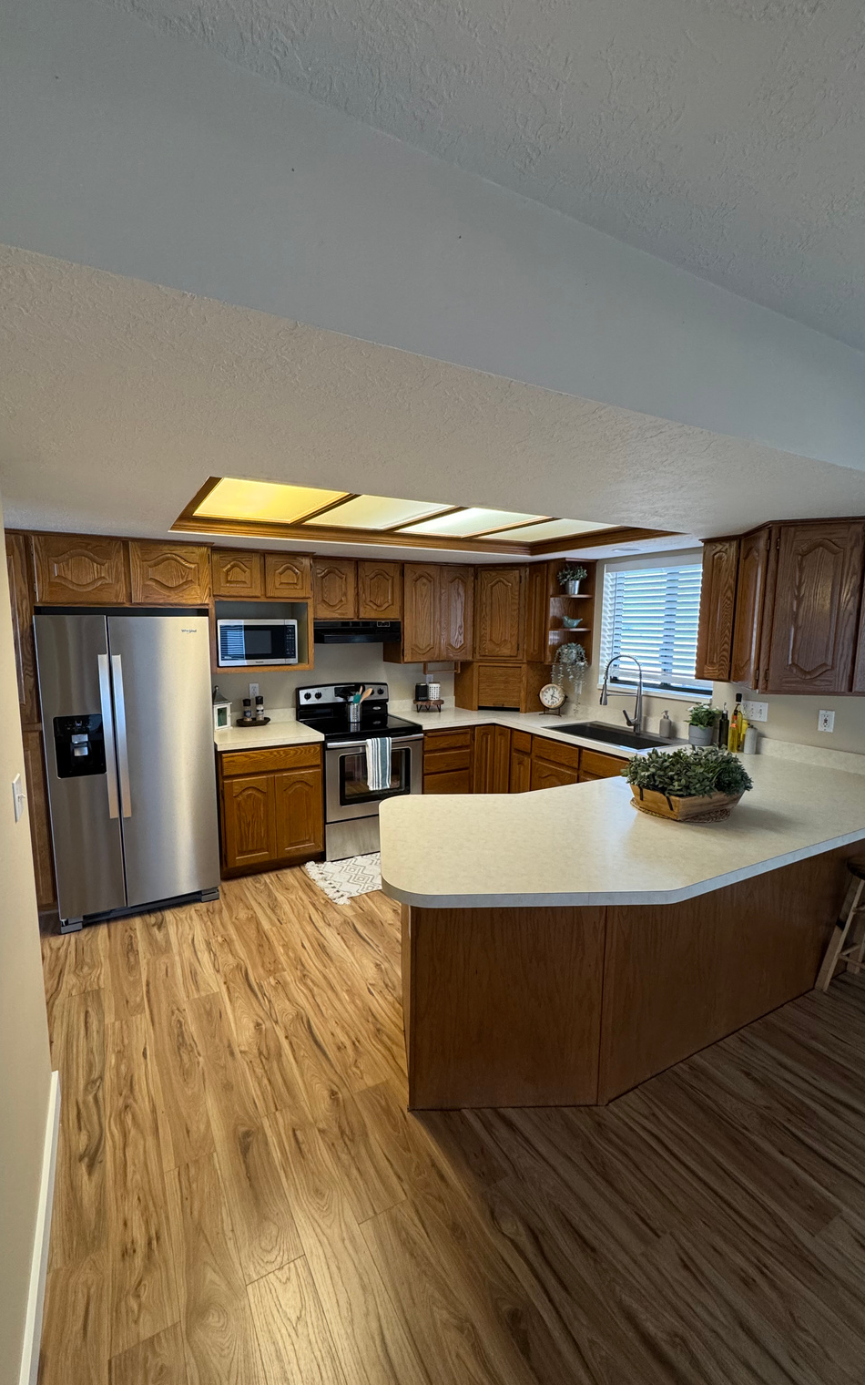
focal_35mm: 15
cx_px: 392
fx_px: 566
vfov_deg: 101.5
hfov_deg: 74.6
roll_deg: +0.3
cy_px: 698
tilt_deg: -8.1
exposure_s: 1/60
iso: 200
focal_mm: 2.22
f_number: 2.2
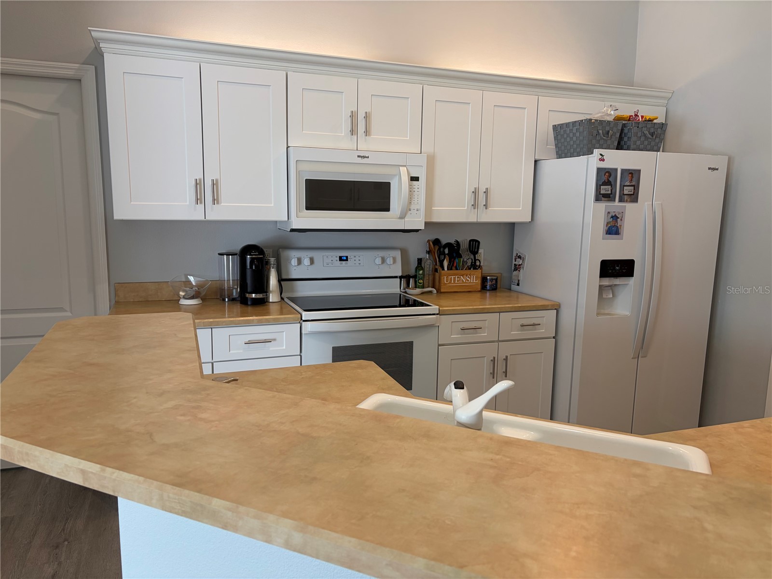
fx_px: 580
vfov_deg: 53.1
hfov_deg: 67.3
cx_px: 386
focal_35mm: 26
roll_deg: -0.7
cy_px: 290
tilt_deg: -8.2
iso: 64
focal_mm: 5.96
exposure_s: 1/60
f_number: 1.6
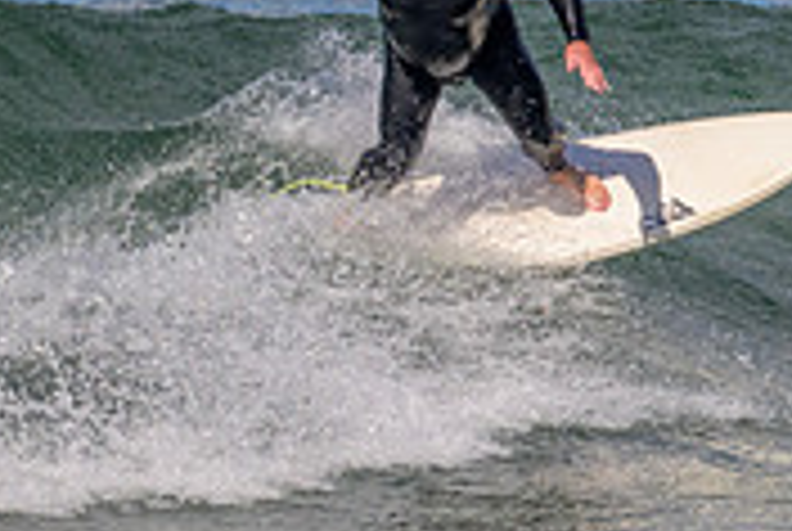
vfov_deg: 0.5
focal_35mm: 2629
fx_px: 57935
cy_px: -128
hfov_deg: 0.8
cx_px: 414
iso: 1100
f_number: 11
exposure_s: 1/2000
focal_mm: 800
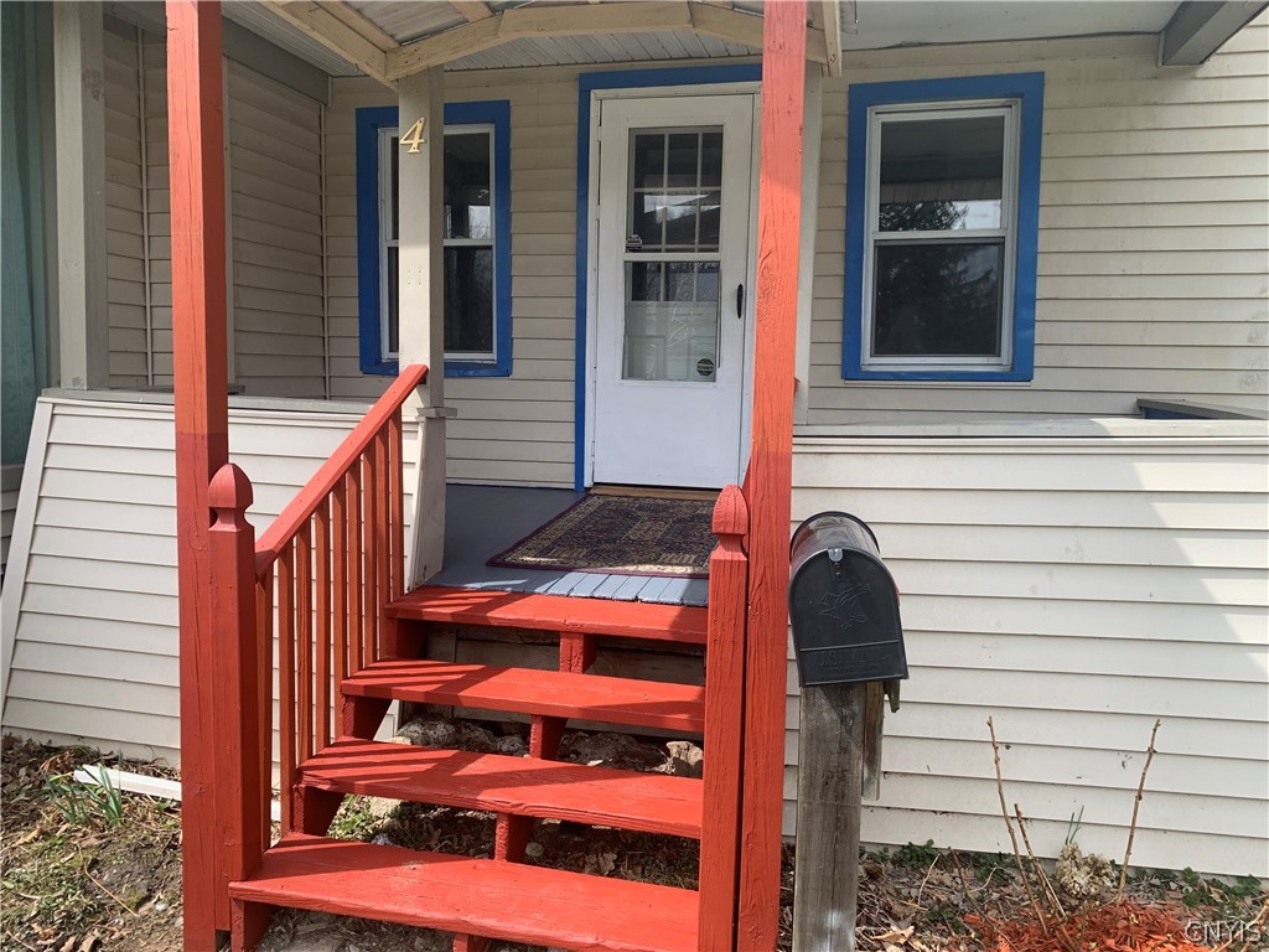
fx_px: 953
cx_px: 634
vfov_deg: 53.1
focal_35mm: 26
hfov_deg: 67.3
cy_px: 476
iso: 25
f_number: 1.8
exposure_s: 1/864
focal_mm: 4.25
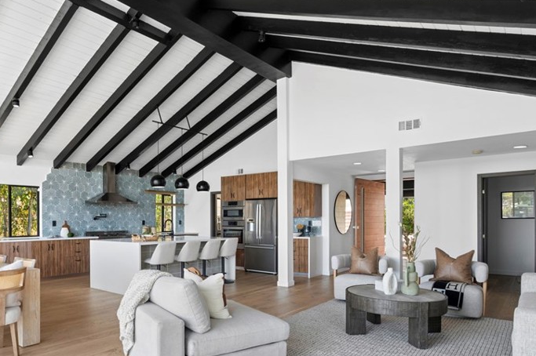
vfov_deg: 52.4
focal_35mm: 24
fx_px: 357
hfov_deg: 73.2
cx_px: 220
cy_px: 226
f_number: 9
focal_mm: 16
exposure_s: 1/4
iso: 125
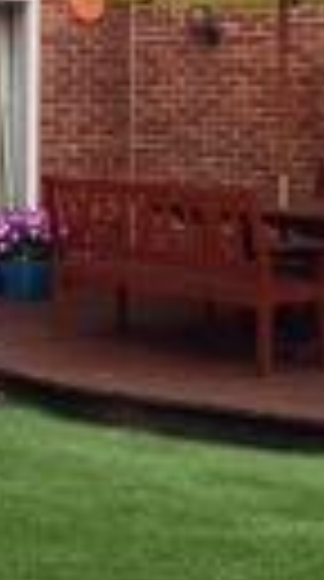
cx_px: -18
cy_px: 79
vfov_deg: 21.0
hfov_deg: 11.9
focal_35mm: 100
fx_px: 1536
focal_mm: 4.13
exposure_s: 1/347
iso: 50
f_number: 2.4
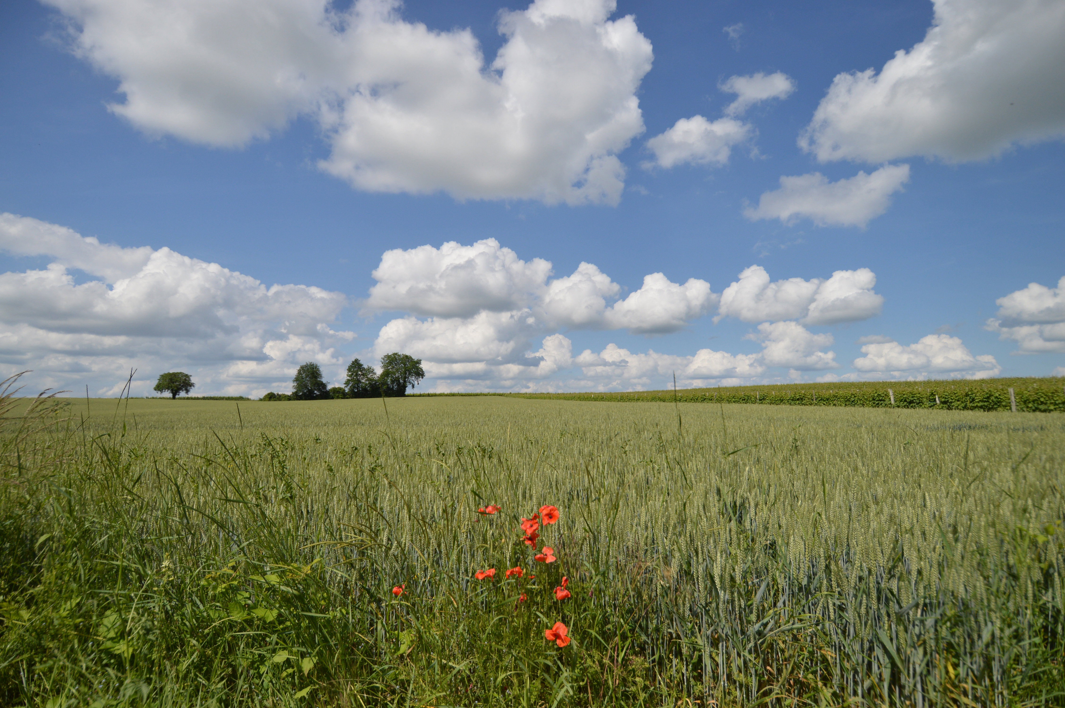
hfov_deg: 90.1
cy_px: 354
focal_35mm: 18
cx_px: 532
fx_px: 532
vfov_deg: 67.3
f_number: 4
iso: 200
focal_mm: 12
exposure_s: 1/4000
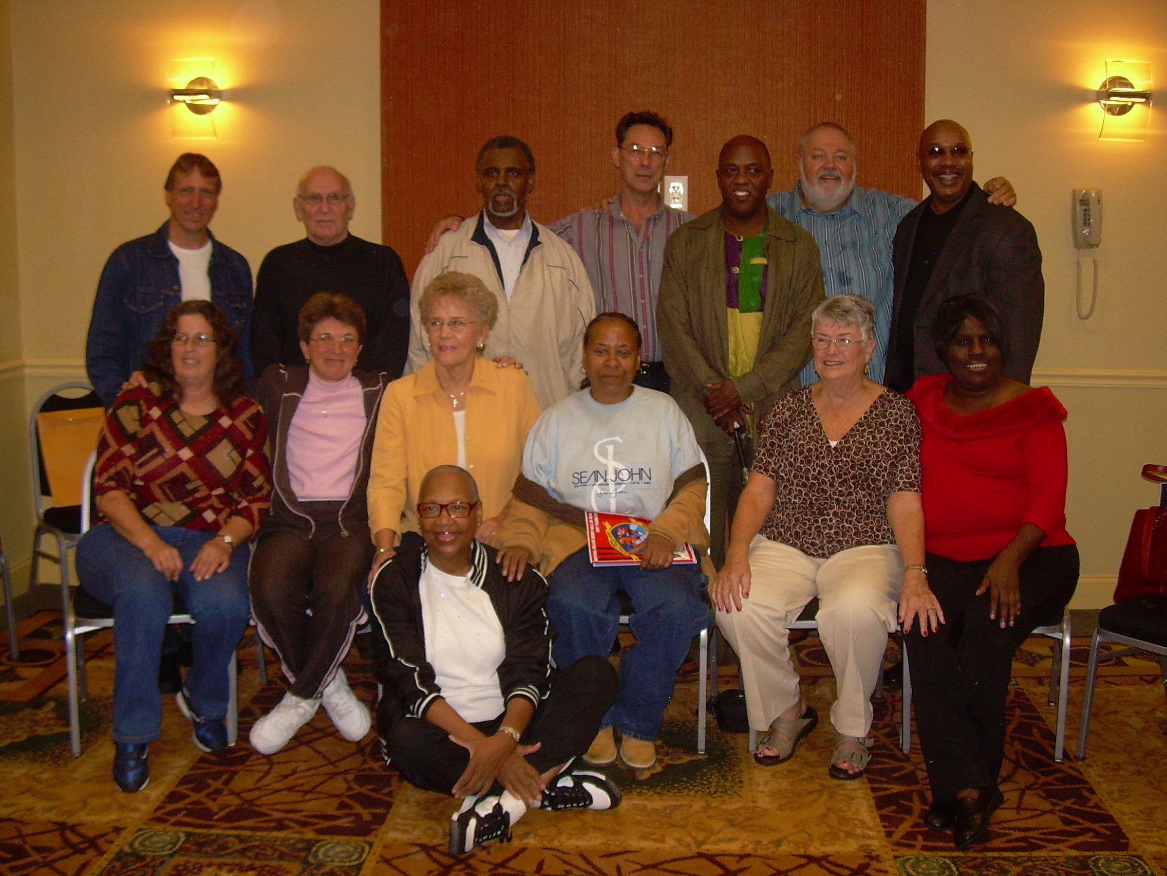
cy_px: 438
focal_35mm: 38
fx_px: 1281
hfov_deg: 49.0
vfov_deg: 37.7
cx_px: 584
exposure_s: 1/60
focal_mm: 6.3
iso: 154
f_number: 2.8
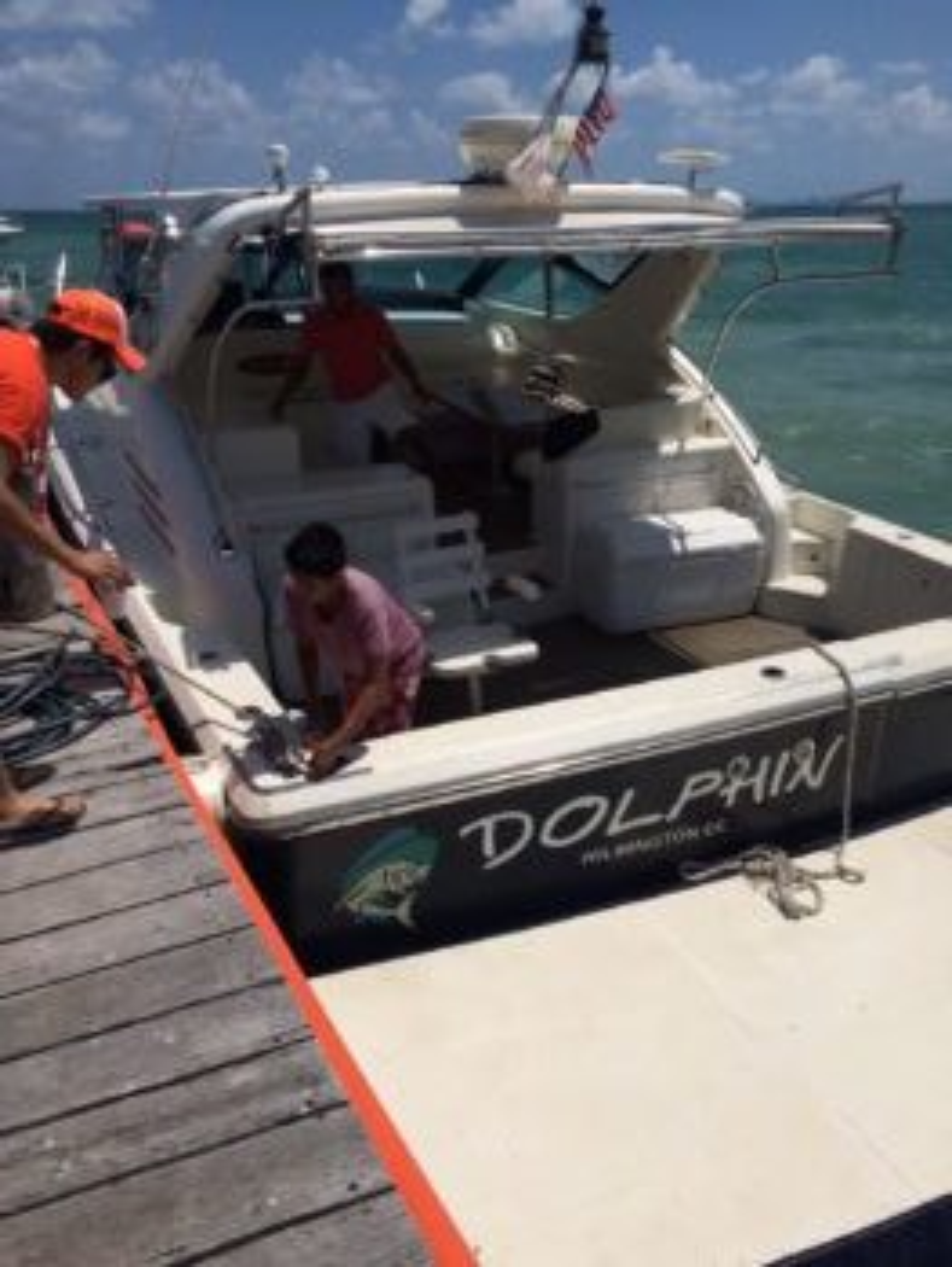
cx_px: 476
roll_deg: +1.9
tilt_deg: -20.3
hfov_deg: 48.3
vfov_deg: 61.6
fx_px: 1062
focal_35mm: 29
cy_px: 634
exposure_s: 1/8264
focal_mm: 4.15
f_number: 2.2
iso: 32
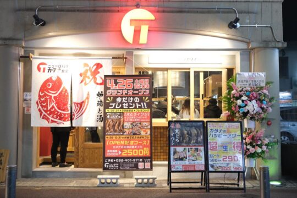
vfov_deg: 31.2
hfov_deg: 45.4
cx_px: 148
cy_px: 99
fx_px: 355
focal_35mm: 43
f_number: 3.2
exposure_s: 1/75
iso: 4000
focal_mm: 28.9
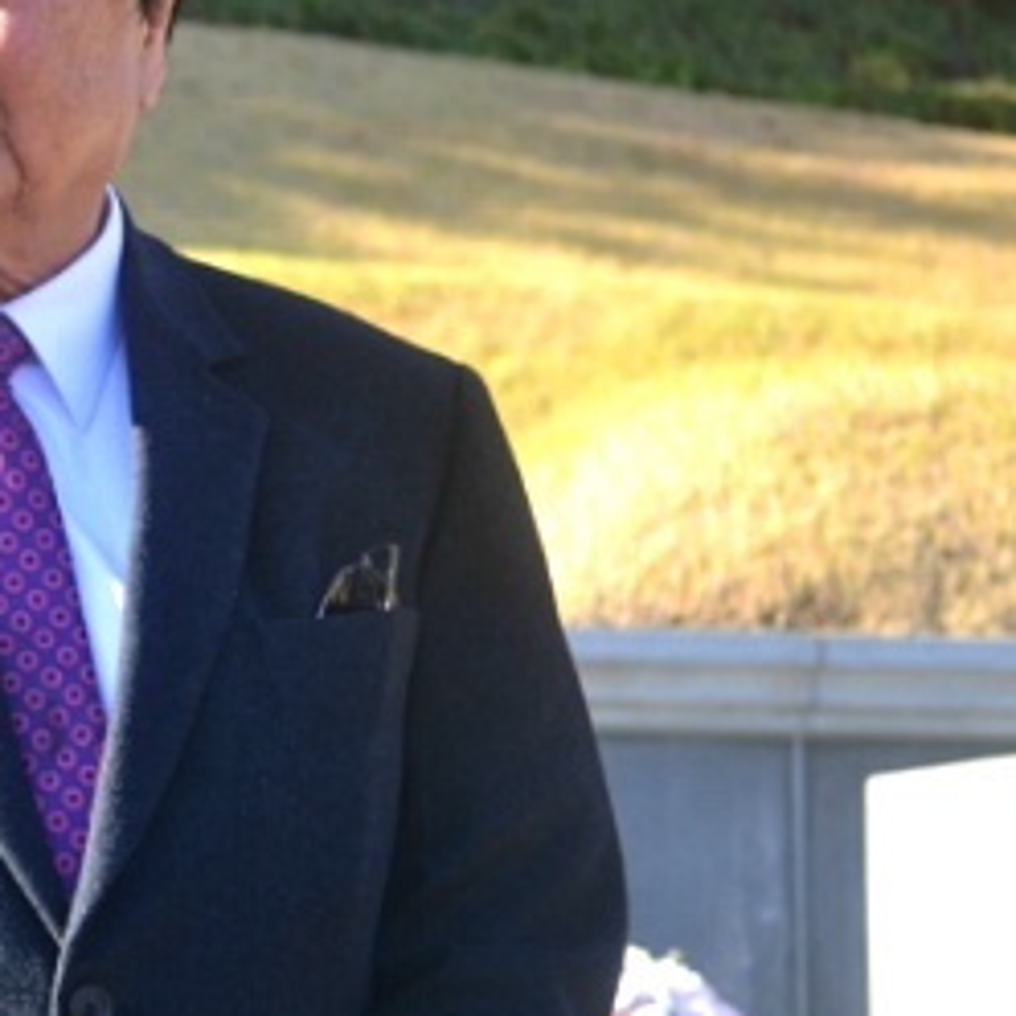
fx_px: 4449
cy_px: 295
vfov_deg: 13.0
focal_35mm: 134
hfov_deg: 12.9
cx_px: -16
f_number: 5.6
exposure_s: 1/125
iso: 140
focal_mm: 45
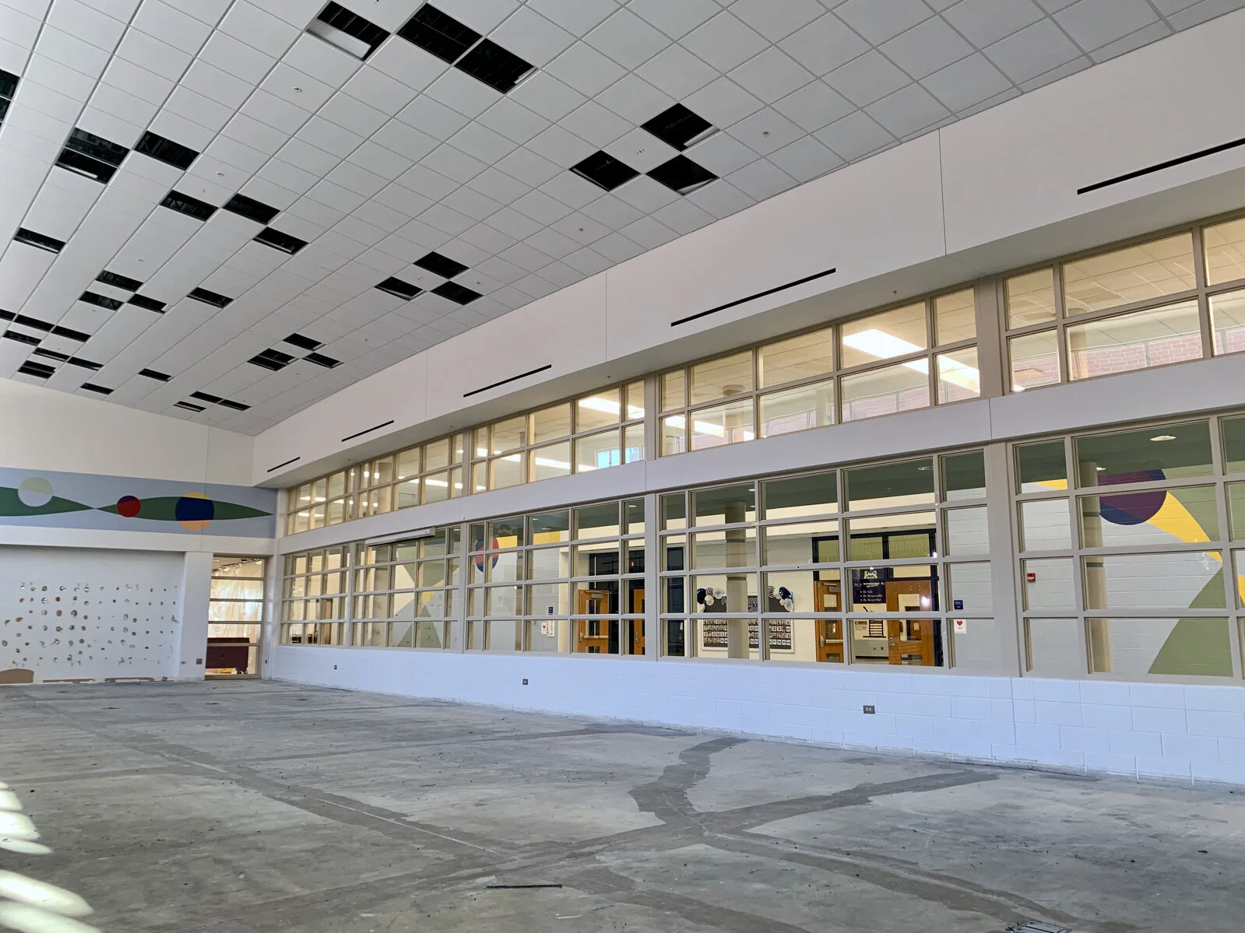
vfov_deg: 53.1
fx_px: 935
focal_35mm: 26
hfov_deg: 67.3
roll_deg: -1.8
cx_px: 622
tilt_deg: +7.8
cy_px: 466
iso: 100
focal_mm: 4.25
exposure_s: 1/60
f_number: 1.8
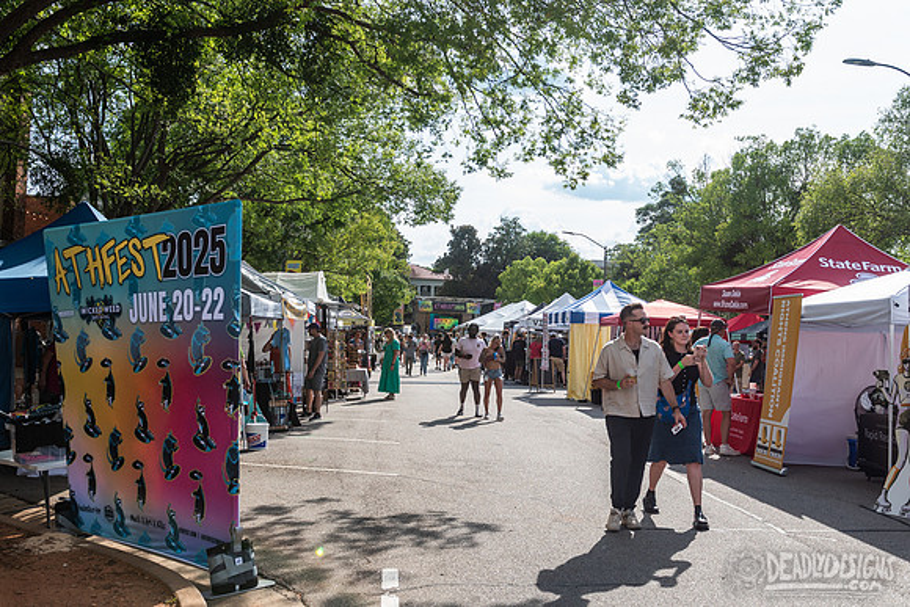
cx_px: 464
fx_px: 999
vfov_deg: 33.8
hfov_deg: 49.0
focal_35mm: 40
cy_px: 276
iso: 200
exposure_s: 1/1250
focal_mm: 32
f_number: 4.5
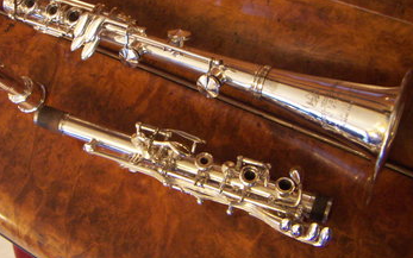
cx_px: 176
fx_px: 495
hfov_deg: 45.1
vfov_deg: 29.2
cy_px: 118
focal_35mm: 44
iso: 200
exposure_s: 1/10
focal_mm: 4.7
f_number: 2.8
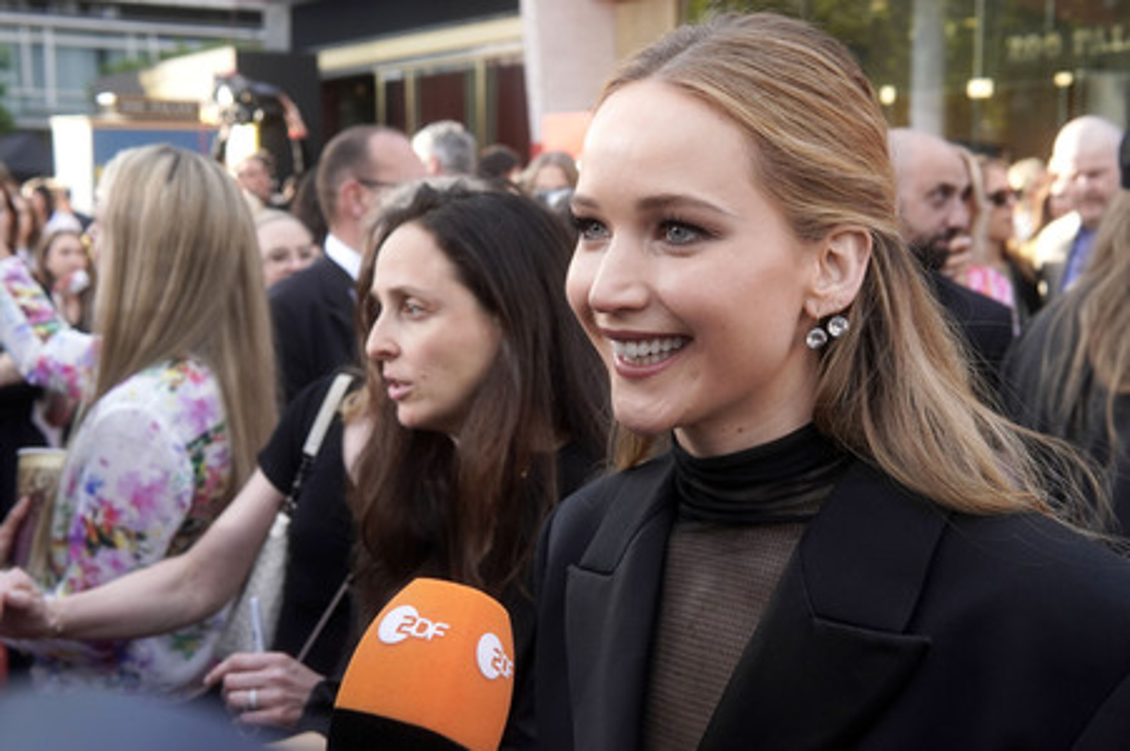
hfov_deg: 43.6
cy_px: 376
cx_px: 565
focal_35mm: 45
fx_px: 1411
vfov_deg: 29.8
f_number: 5
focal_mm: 30
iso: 640
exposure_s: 1/500
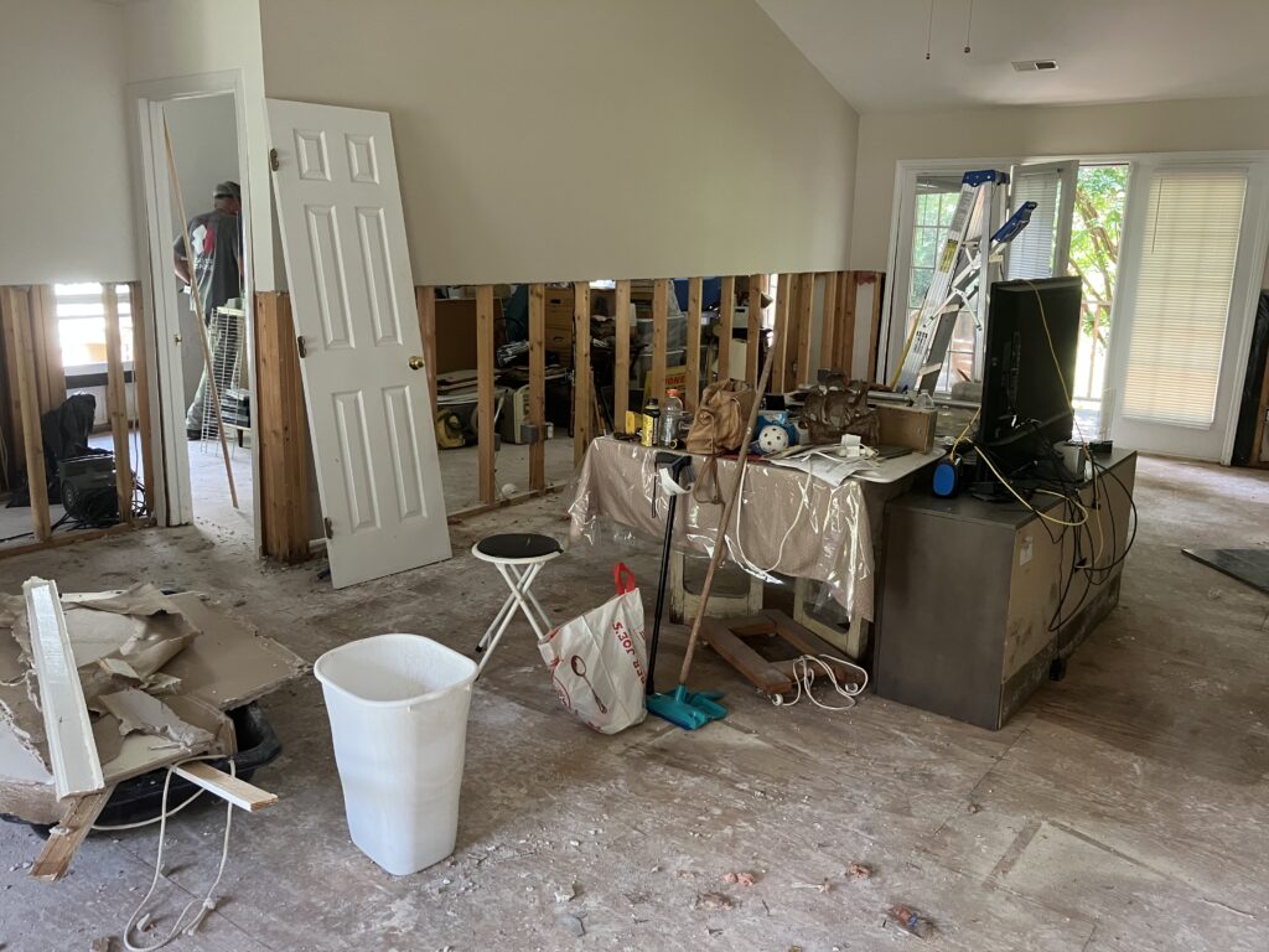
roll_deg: -0.7
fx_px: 1026
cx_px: 634
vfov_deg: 49.7
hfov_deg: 63.4
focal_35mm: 28
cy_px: 476
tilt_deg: -12.3
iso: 200
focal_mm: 3.99
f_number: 1.8
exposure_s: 1/60
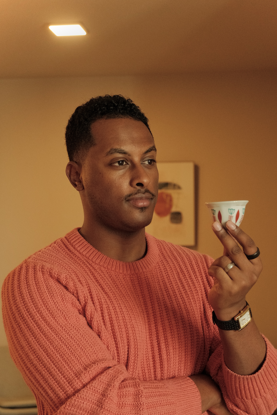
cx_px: 138
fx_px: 577
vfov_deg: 39.6
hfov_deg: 27.0
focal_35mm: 50
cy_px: 208
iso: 2500
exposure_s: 1/100
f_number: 3.8
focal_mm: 33.3
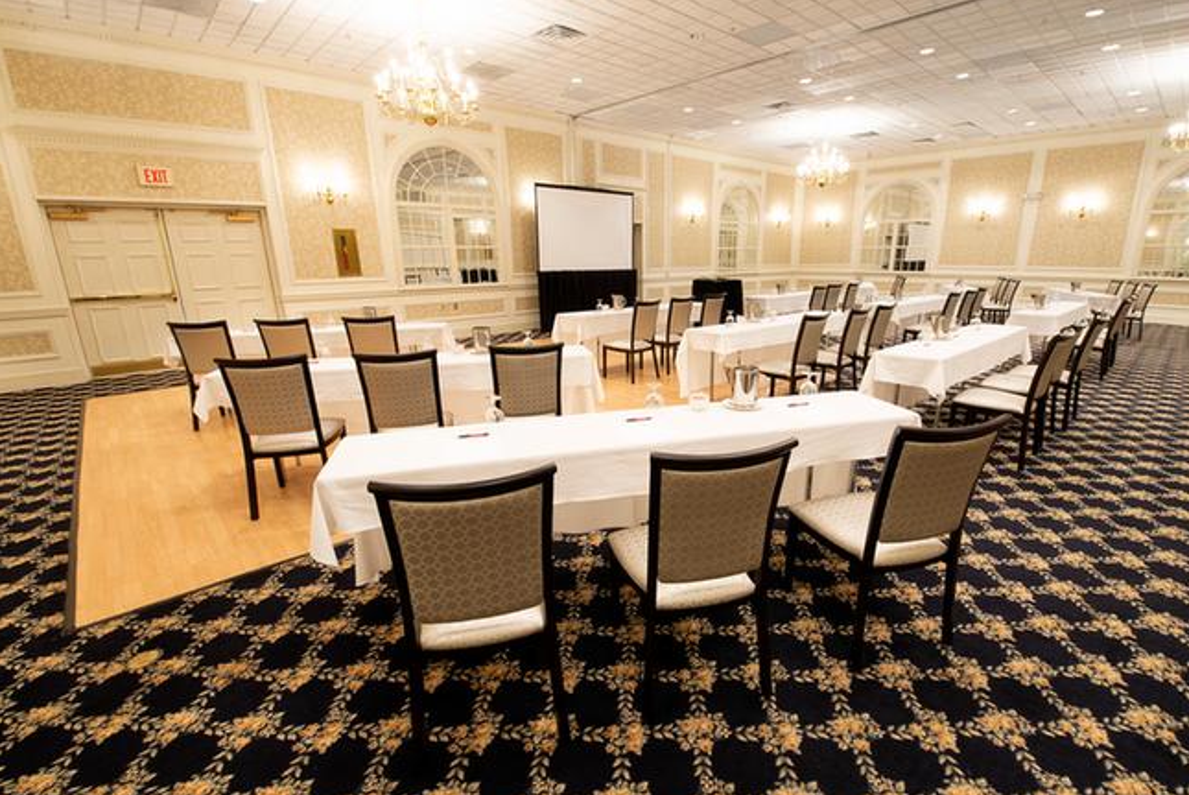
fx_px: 529
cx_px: 629
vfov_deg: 73.8
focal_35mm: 16
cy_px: 409
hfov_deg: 96.6
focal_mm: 15
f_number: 11
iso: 100
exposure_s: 4
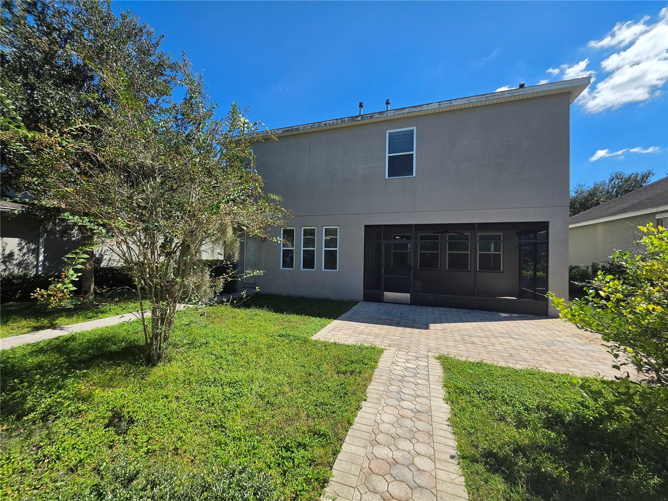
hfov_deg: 106.2
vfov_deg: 89.9
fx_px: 251
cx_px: 334
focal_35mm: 13
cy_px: 250
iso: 40
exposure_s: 1/1550
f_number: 1.9
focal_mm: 2.2
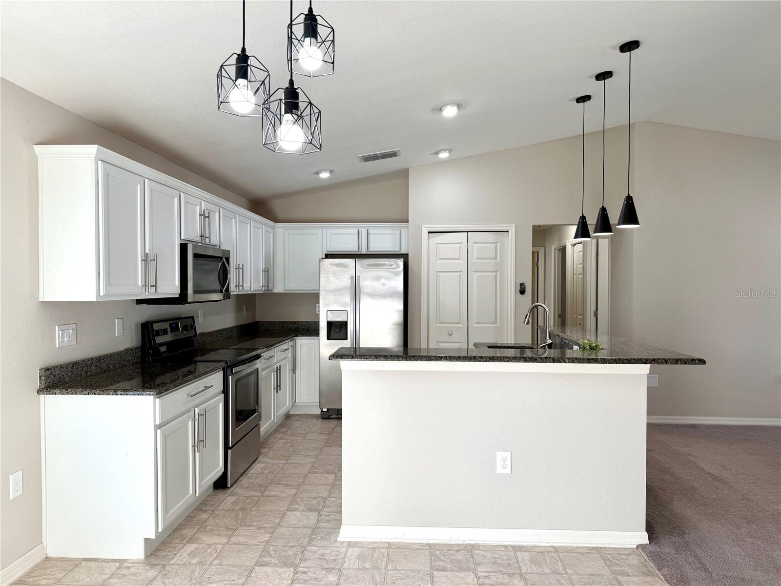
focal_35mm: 24
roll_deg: -0.2
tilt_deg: -0.3
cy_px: 293
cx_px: 390
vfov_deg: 56.8
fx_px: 541
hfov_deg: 71.6
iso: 64
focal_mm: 6.76
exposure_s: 1/180
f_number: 1.78
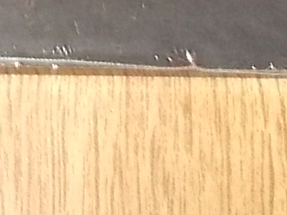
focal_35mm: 199
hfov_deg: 9.5
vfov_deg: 6.6
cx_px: -236
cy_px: -486
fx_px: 1649
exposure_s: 1/30
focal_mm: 4.1
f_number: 3.3
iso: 250
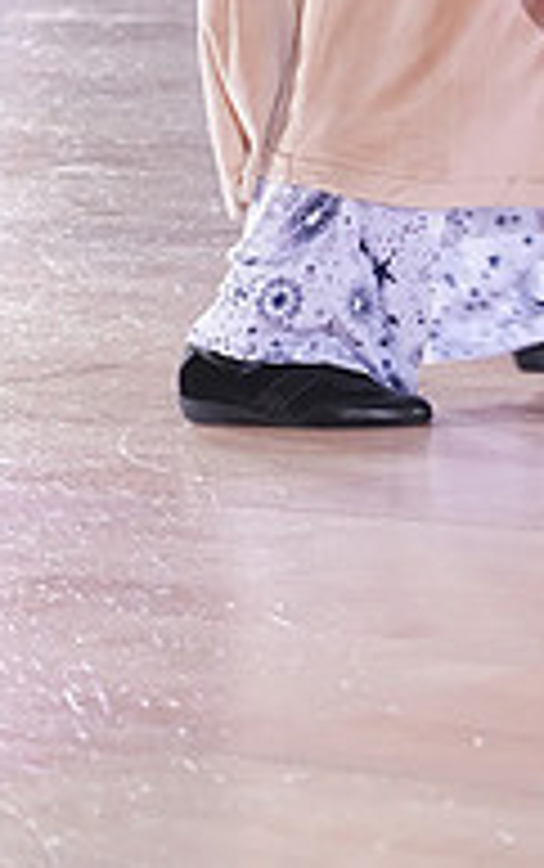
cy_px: -432
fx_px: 5941
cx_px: 641
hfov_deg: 5.2
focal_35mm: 251
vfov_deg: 8.2
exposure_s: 1/400
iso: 3200
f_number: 4
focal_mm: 82
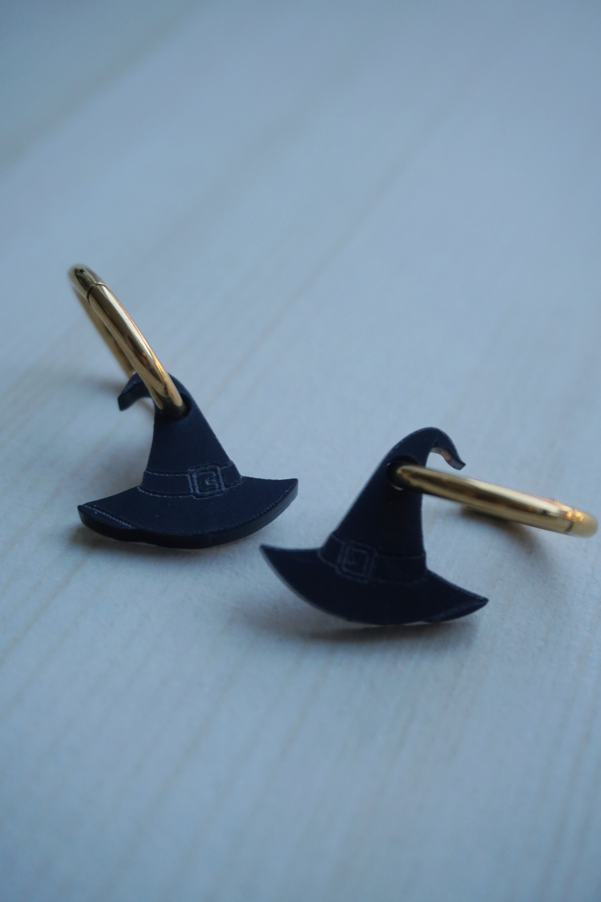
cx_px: 300
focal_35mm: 46
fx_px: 1164
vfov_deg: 42.3
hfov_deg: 28.9
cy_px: 451
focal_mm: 31
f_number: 5
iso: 640
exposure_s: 1/160
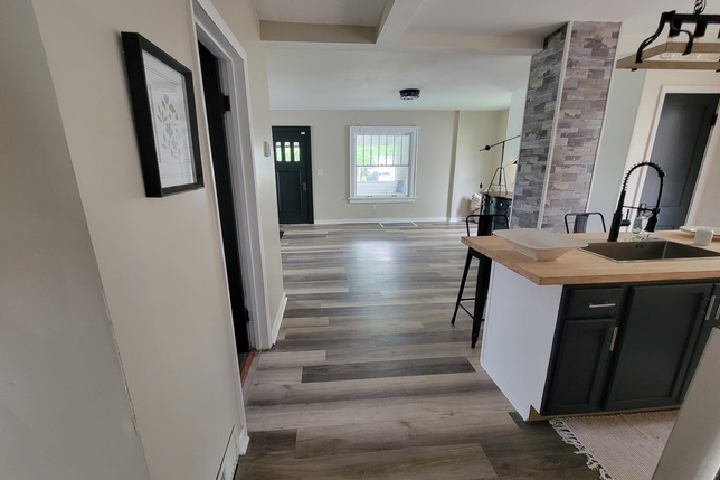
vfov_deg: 81.1
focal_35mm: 14
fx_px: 280
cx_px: 350
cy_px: 251
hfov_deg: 104.2
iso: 320
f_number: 2.2
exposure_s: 1/40
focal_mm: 2.2
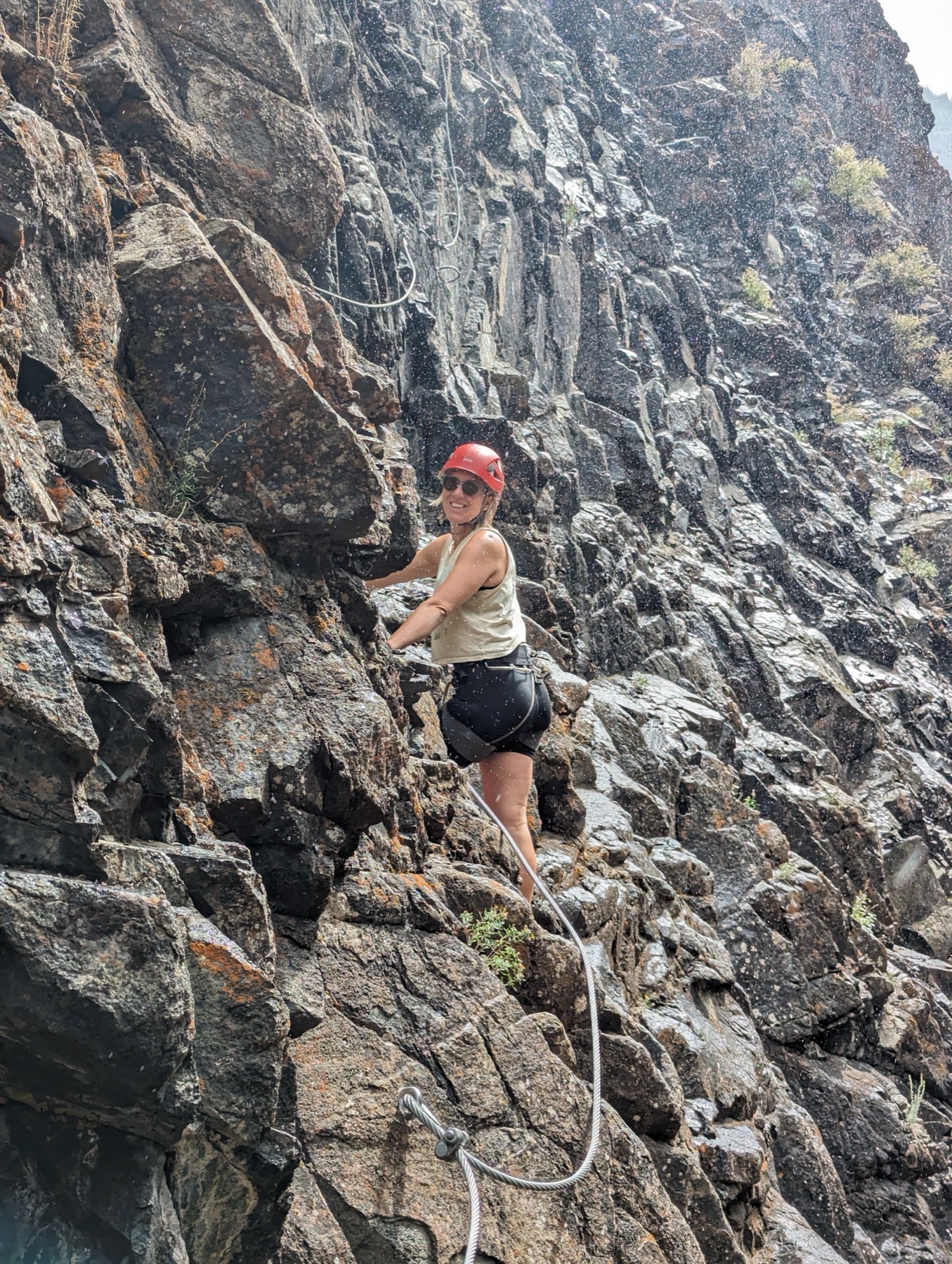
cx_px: 476
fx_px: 1756
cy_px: 632
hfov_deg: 30.3
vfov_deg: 39.6
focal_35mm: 48
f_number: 1.85
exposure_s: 1/661
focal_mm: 6.81
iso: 49
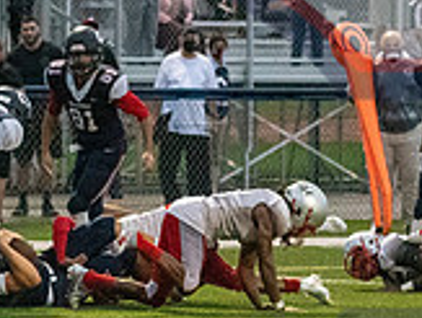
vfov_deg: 3.4
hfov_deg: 4.5
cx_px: 62
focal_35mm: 435
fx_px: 5315
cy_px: 203
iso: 14400
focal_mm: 85
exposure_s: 1/2500
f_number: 2.8
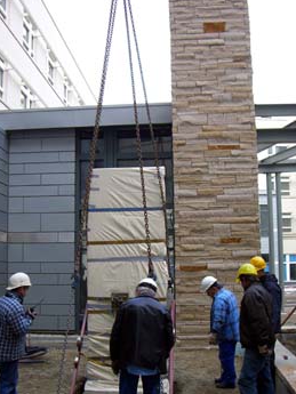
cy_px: 223
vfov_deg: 42.8
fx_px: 501
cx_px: 147
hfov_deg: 32.9
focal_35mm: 44
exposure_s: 1/160
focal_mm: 6.2
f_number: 2.7
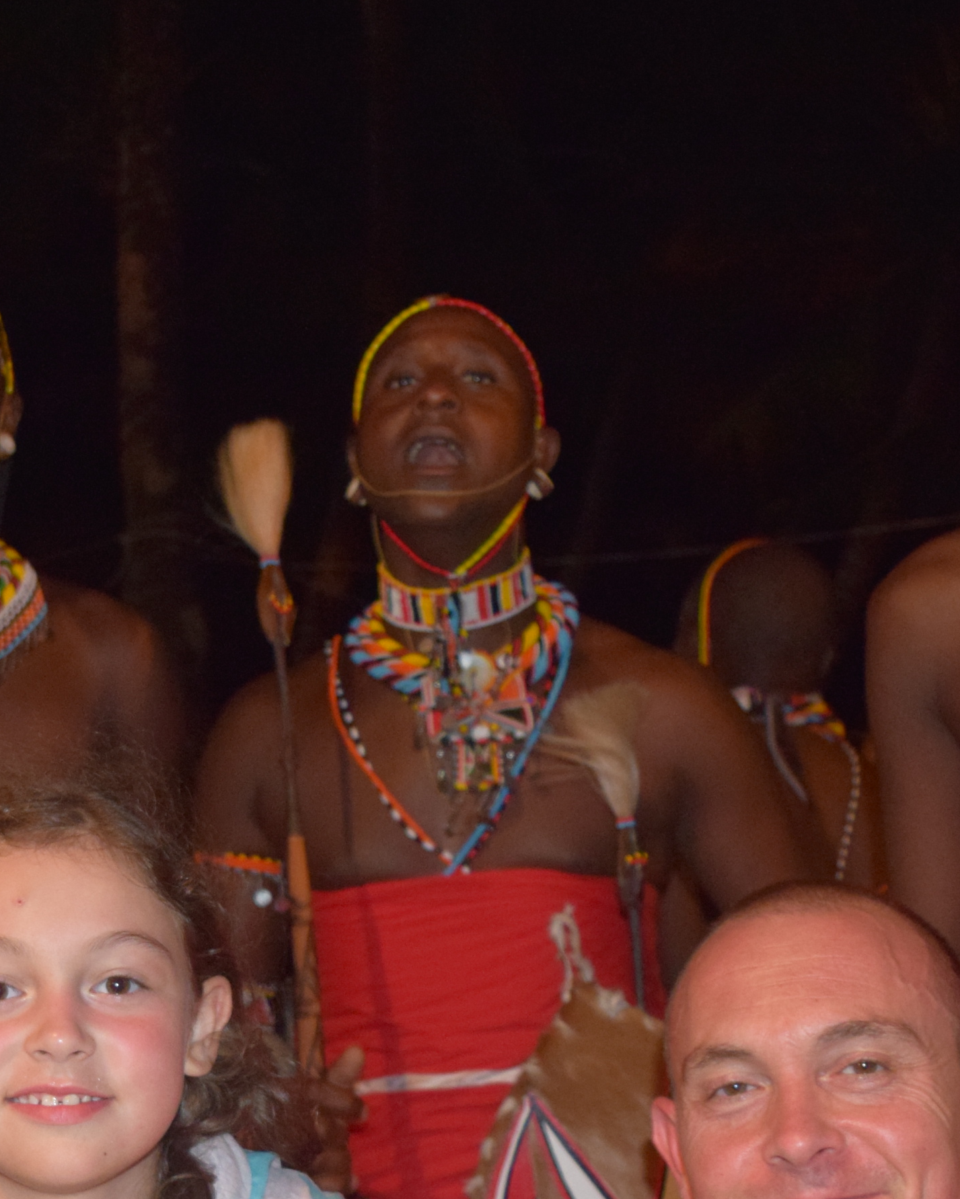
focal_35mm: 71
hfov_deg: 21.1
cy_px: 993
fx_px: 2521
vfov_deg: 26.2
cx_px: 95
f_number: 3.5
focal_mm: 20
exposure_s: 1/60
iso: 1800
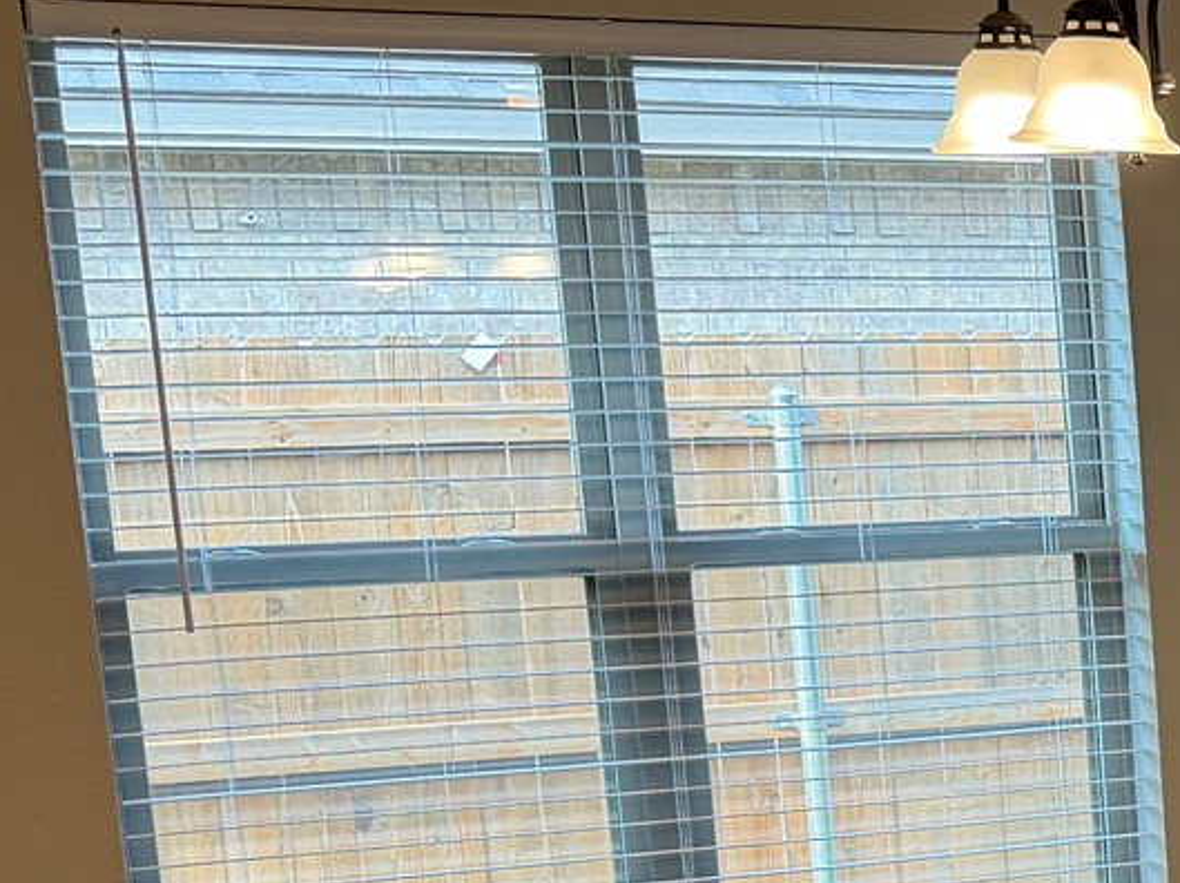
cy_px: 1046
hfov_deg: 18.7
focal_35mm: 93
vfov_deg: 15.3
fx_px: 3168
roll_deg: +1.6
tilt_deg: -12.6
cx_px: 1747
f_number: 1.78
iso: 125
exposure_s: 1/120
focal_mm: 6.76
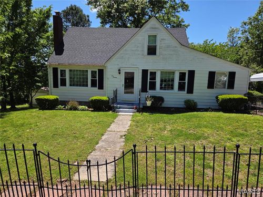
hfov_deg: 73.9
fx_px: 175
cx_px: 132
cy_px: 98
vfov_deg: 58.9
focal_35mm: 23
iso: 80
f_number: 1.8
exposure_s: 1/4032
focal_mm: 5.4
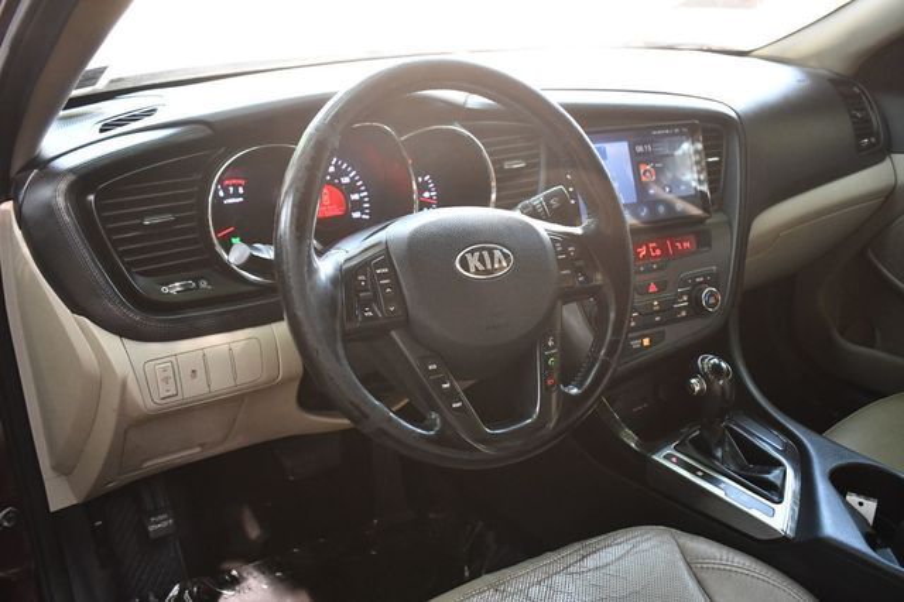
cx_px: 452
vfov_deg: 39.9
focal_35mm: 33
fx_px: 828
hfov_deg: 57.2
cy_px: 301
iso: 2000
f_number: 3.8
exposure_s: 1/125
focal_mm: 22
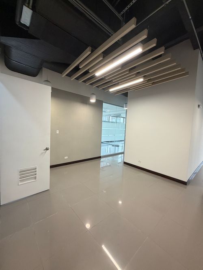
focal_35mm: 14
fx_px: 110
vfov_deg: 102.1
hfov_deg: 85.7
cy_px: 135
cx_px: 102
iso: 160
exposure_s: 1/120
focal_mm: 2.22
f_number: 2.2
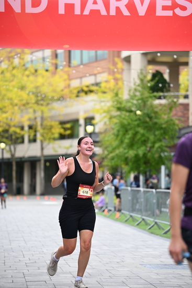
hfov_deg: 11.9
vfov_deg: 17.8
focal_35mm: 115
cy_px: 144
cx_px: 96
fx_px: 919
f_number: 2.8
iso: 640
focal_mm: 115
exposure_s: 1/2000
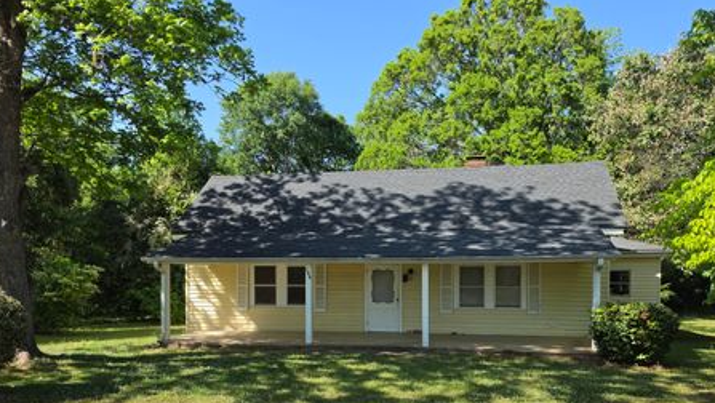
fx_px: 531
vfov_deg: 40.5
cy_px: 295
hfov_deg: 67.8
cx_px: 389
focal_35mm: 28
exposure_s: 1/2417
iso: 64
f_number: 1.4
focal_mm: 6.5
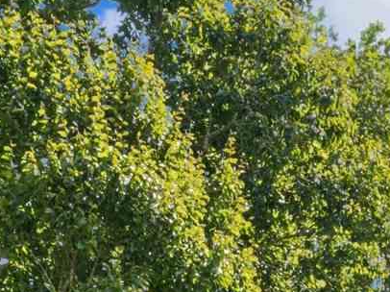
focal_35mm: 132
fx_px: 1491
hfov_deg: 13.6
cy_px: 980
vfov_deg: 8.5
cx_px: 654
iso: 100
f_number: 22
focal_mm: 18.2
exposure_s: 1/5
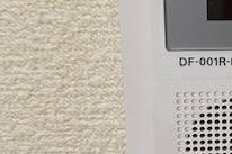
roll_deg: -1.6
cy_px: 21
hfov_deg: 22.7
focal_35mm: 84
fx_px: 541
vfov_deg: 16.1
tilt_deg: -16.4
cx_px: 262
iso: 200
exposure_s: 1/60
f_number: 1.8
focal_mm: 4.25
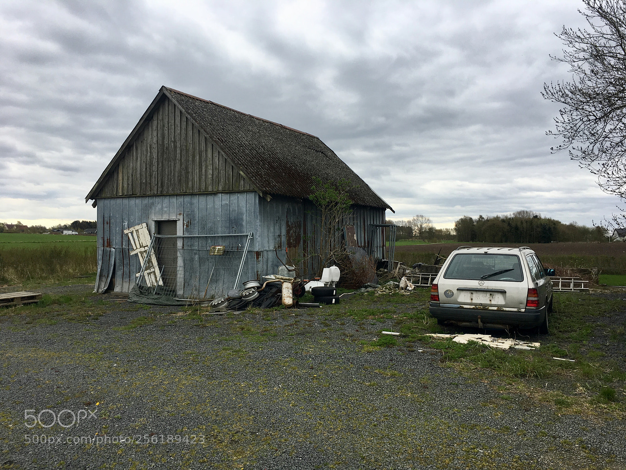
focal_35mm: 29
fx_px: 524
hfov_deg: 61.7
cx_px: 313
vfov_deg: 48.2
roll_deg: +0.3
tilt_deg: -1.0
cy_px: 235
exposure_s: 1/356
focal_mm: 4.15
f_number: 2.2
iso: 25
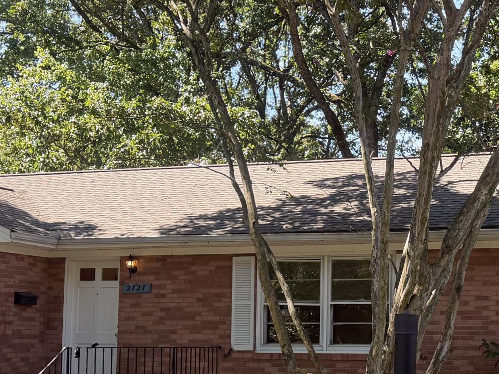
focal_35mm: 72
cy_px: 262
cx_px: 417
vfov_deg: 20.3
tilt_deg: +5.7
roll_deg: -0.3
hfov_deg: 26.4
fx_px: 1038
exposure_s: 1/532
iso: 100
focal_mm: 6.76
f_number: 1.78
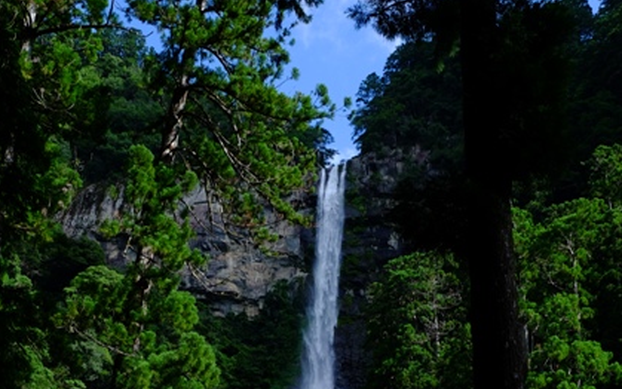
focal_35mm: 56
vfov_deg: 21.6
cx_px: 310
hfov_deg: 36.3
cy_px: 457
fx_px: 949
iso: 400
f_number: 7.1
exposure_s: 1/420
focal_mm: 24.3
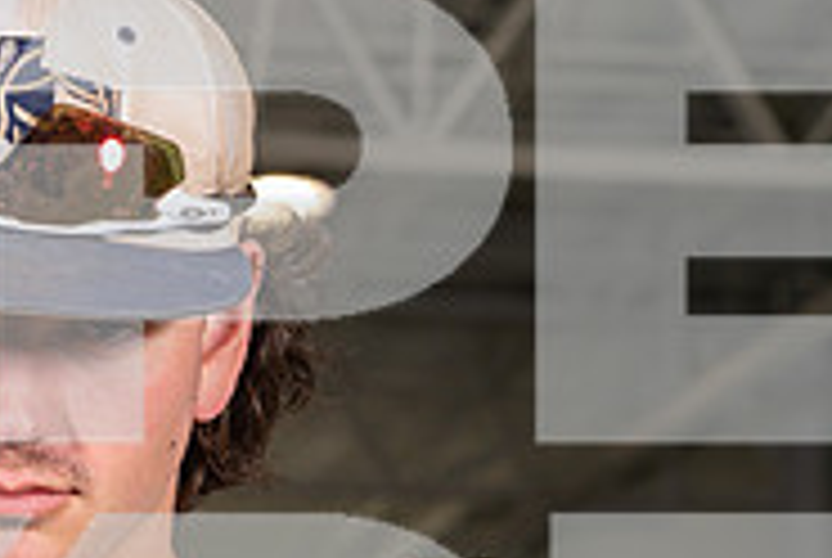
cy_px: 754
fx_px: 4352
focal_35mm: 188
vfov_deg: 7.2
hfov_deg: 10.8
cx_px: -76
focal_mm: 60
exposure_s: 1/200
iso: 200
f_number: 5.6
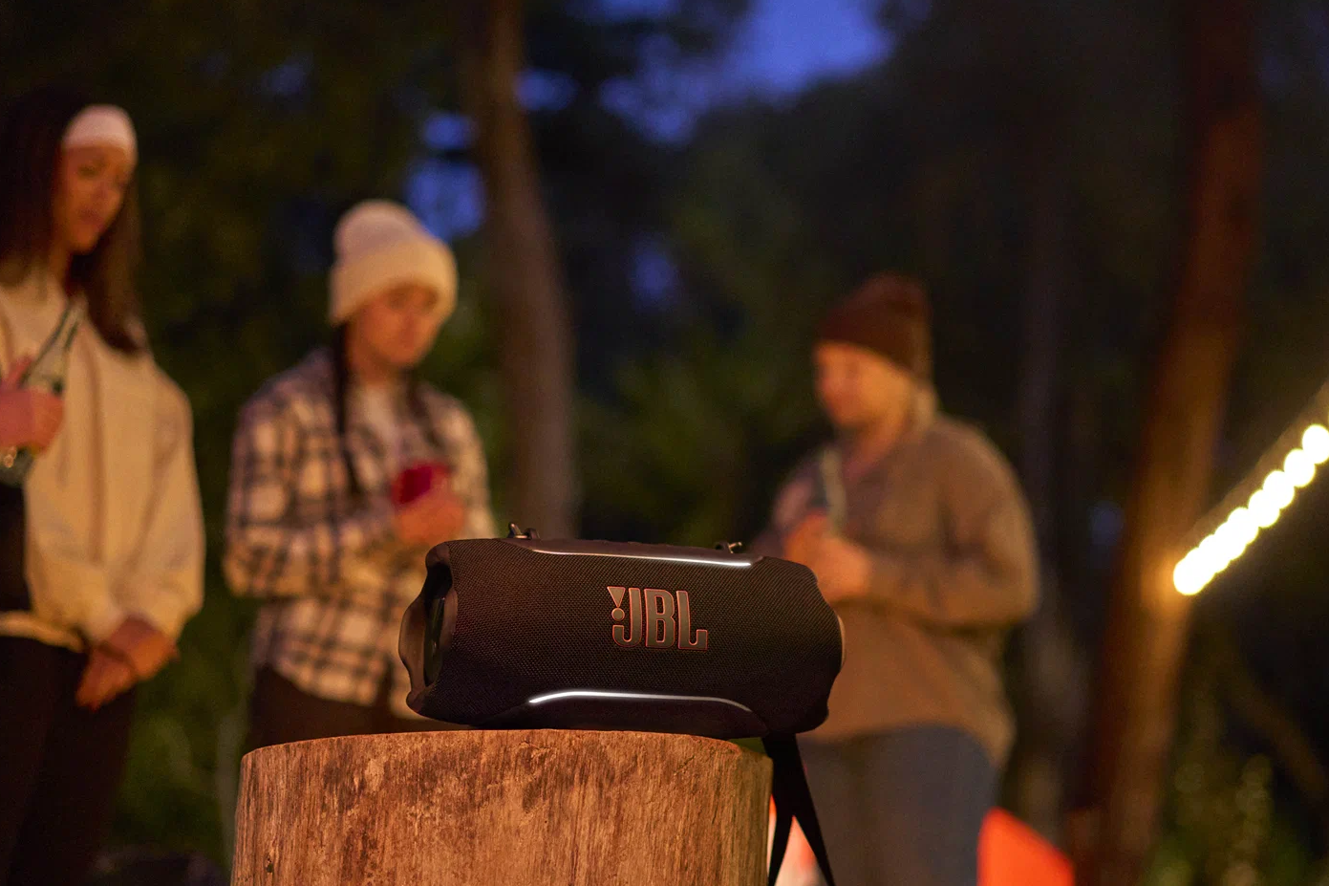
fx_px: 2990
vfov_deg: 16.9
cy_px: 441
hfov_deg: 25.0
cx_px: 865
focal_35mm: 81
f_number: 1.8
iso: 2500
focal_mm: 55
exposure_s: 1/125
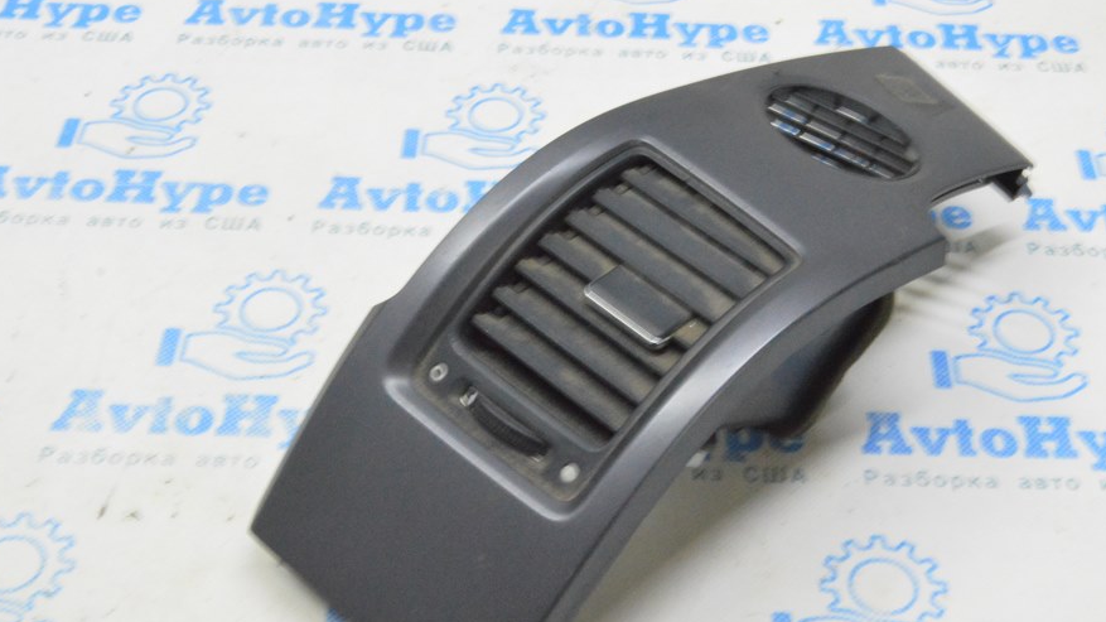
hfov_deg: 37.8
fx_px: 1613
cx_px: 629
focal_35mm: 55
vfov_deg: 21.8
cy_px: 331
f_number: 20
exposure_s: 1/15
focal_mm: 30
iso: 6400
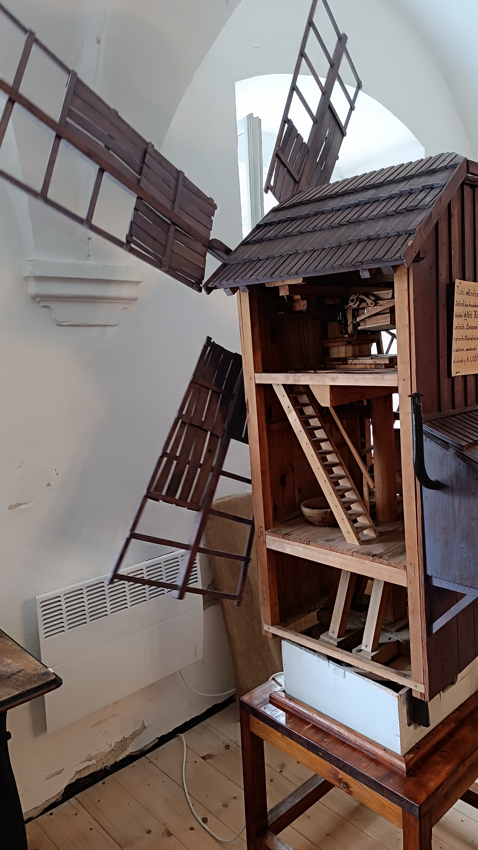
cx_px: 303
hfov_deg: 42.5
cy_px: 422
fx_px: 608
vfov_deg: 69.9
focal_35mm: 27
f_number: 1.65
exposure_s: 1/100
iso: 1207
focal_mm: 6.14
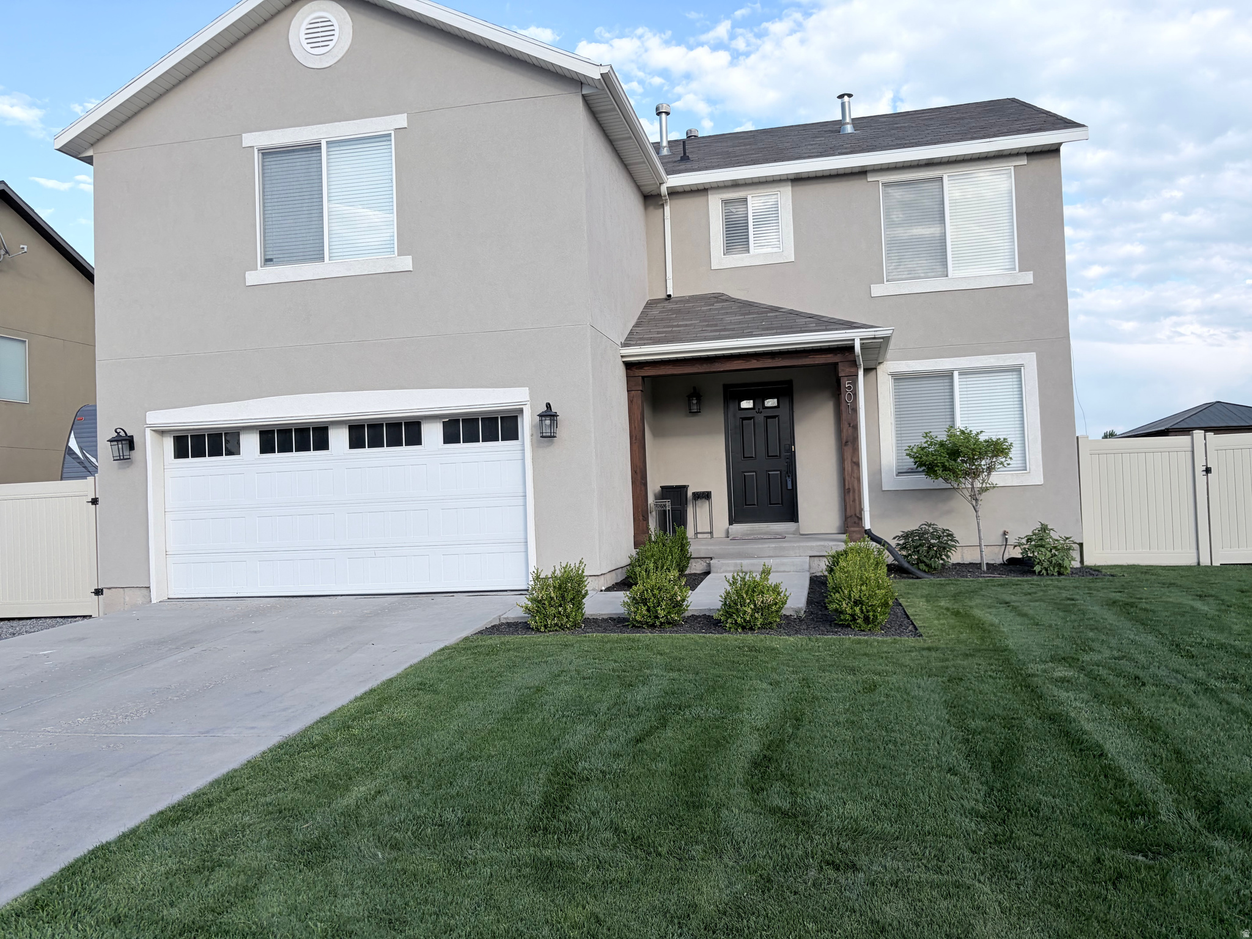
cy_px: 470
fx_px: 940
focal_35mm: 26
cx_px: 626
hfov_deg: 67.3
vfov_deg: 53.1
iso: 50
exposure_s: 1/1587
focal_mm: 5.96
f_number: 1.6
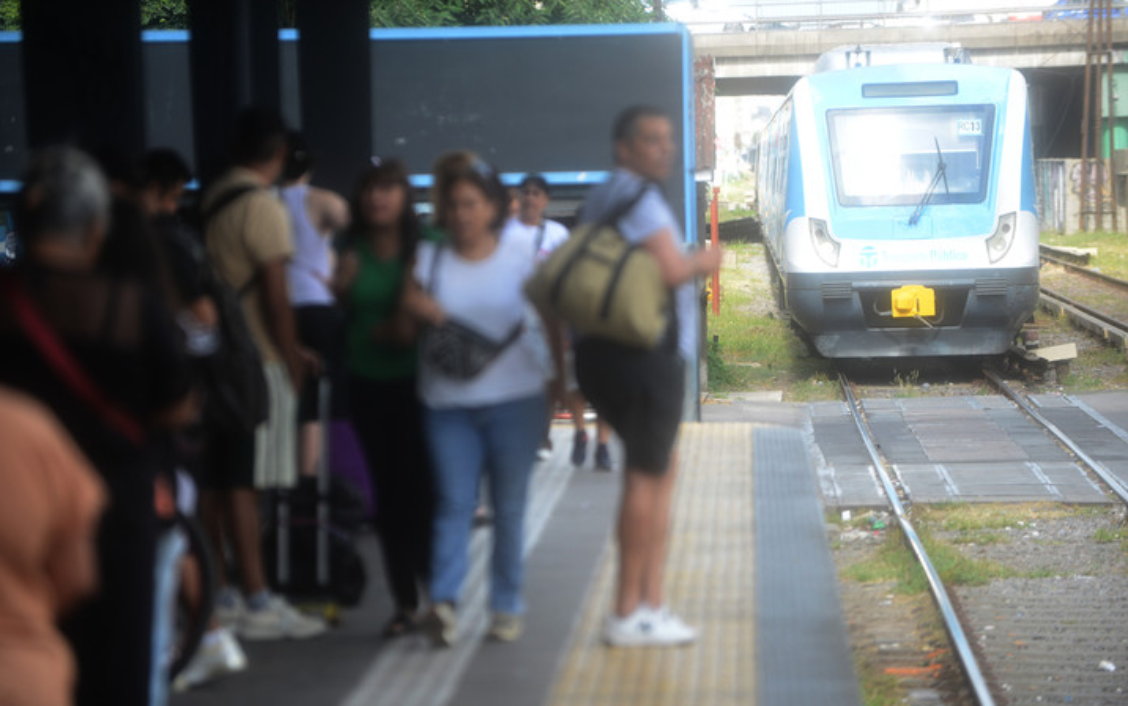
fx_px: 6304
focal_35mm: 205
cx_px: 562
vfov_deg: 6.4
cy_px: 357
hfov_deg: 10.2
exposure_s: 1/800
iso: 400
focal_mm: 200
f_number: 6.3
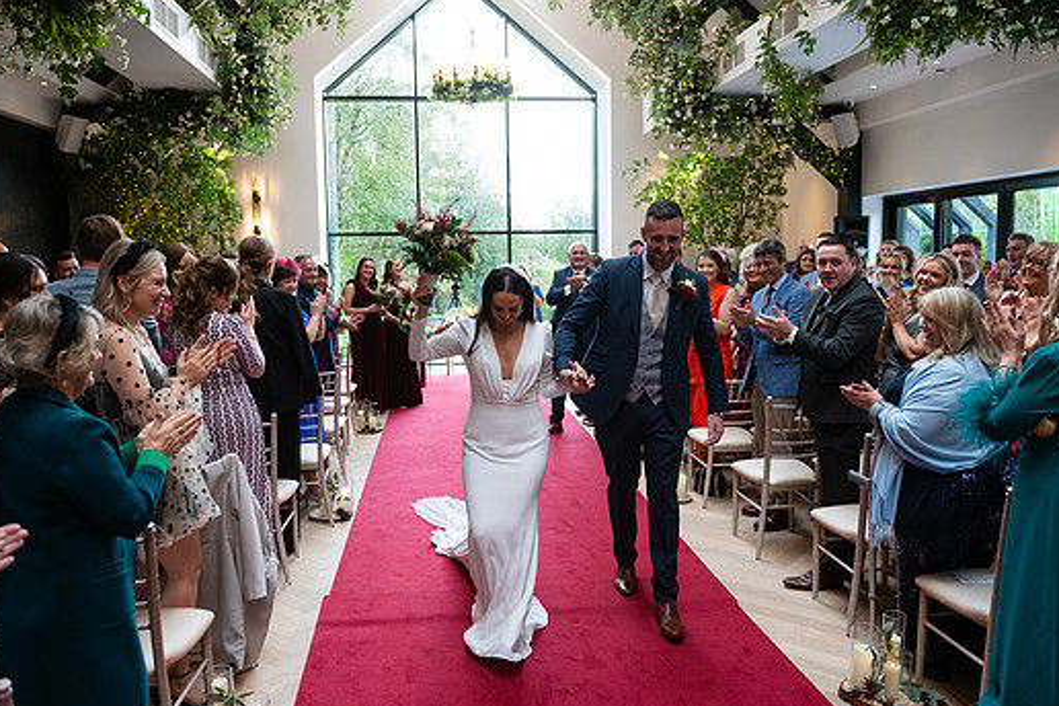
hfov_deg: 67.4
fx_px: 794
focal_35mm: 27
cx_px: 515
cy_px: 346
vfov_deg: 47.9
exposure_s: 1/160
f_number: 3.5
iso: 800
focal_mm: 24
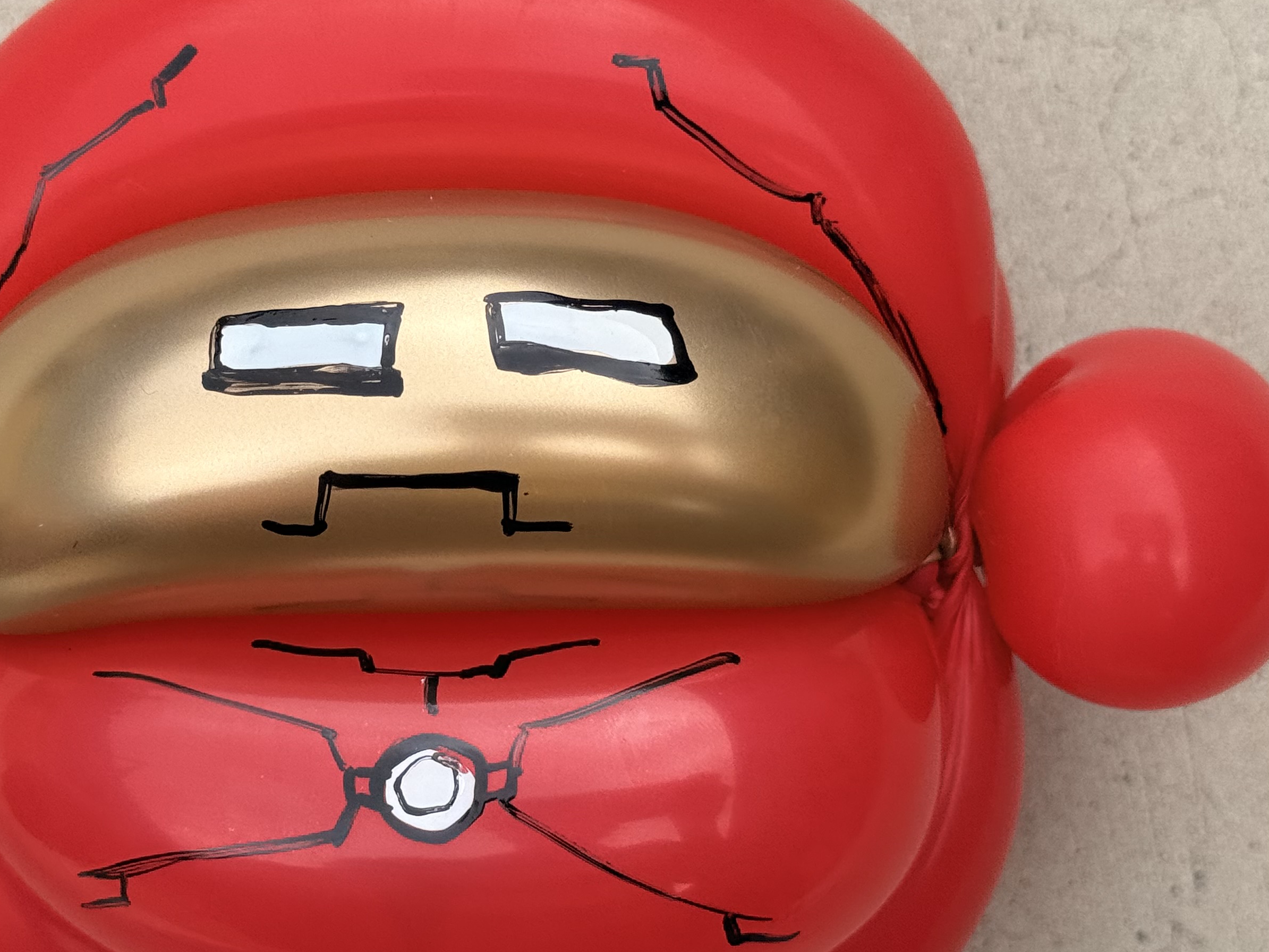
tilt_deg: -88.4
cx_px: 434
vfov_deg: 18.2
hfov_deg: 24.0
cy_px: 518
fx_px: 2970
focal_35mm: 81
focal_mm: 6.76
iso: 80
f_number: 1.78
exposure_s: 1/1222
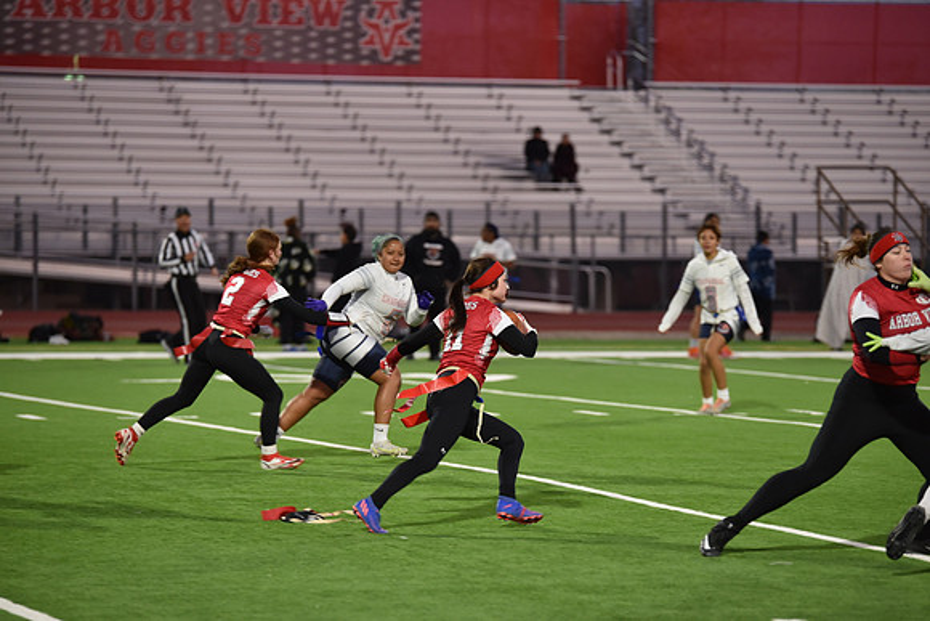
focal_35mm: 165
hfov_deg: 12.4
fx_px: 4263
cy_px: 310
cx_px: 465
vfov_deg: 8.3
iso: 1600
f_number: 2.8
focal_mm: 165
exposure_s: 1/500
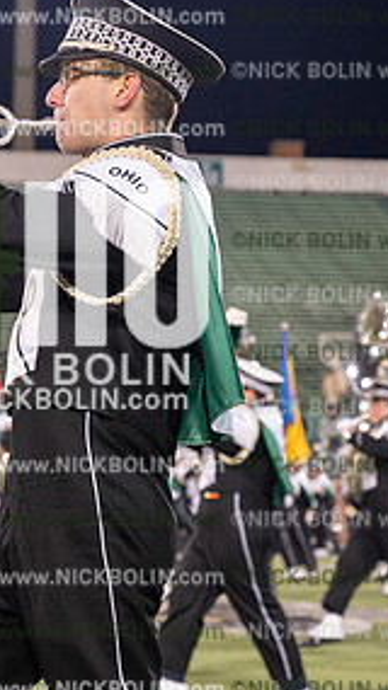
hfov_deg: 8.1
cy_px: 295
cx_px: 36
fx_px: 2729
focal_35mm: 149
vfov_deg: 14.4
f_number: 4.5
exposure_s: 1/640
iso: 5000
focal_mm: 70
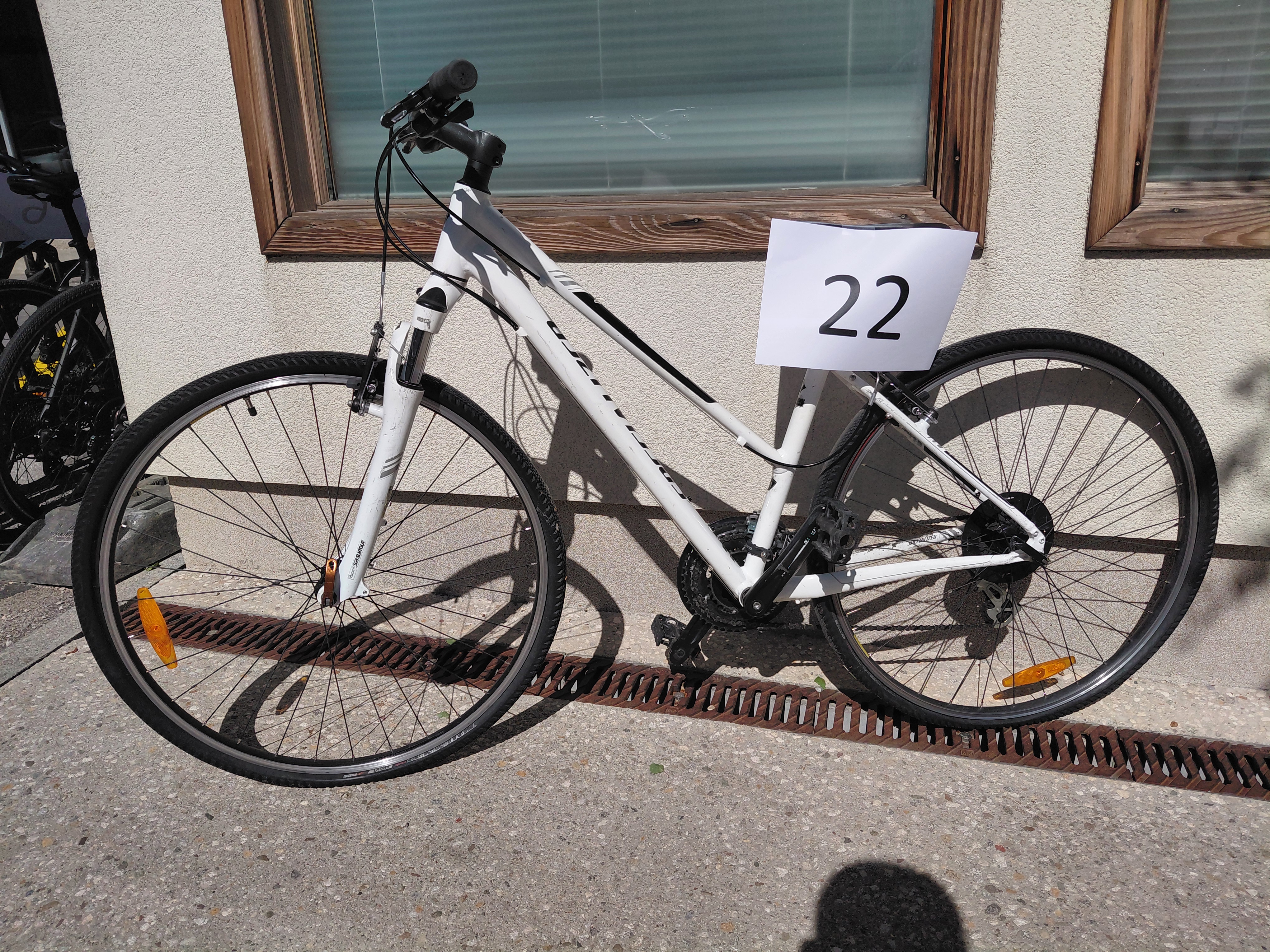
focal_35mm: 25
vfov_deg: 54.9
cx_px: 635
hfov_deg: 69.4
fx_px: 917
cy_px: 476
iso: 50
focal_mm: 4.69
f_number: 1.8
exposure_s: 1/8306
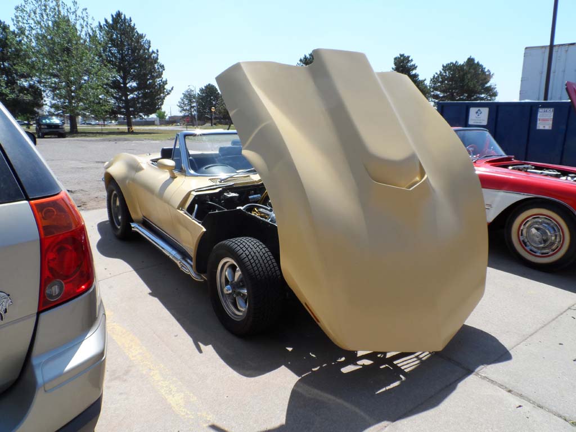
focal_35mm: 24
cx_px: 288
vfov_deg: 56.8
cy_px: 216
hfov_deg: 71.6
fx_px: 399
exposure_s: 1/500
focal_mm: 4
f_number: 4.5
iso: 80
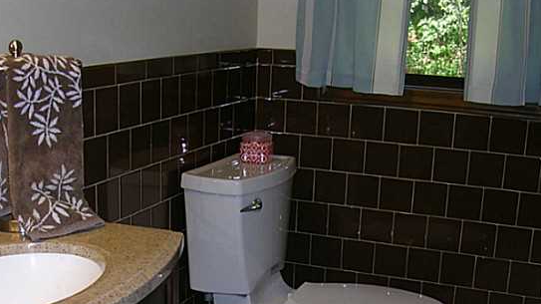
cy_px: 293
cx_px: 216
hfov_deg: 34.3
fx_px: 875
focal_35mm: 61
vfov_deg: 19.2
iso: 50
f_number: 2.8
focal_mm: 5.8
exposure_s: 1/60.1
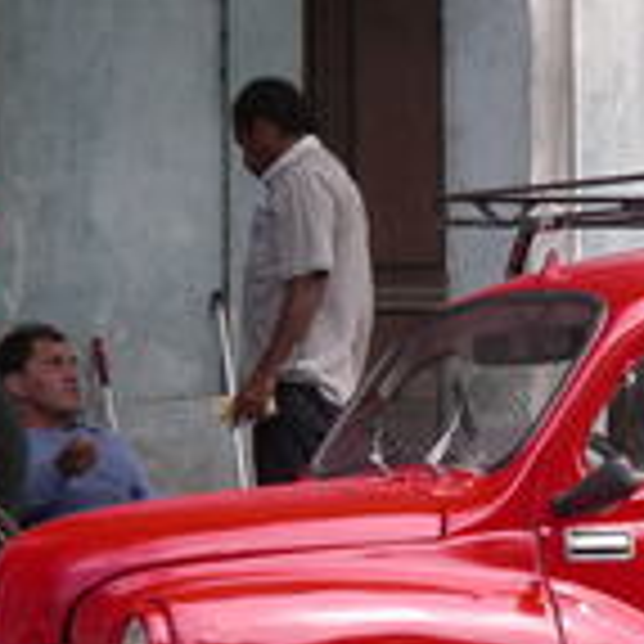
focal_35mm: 450
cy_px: 403
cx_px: 739
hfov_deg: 3.9
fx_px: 9472
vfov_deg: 3.9
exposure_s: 1/200
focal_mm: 39
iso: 125
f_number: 4.6
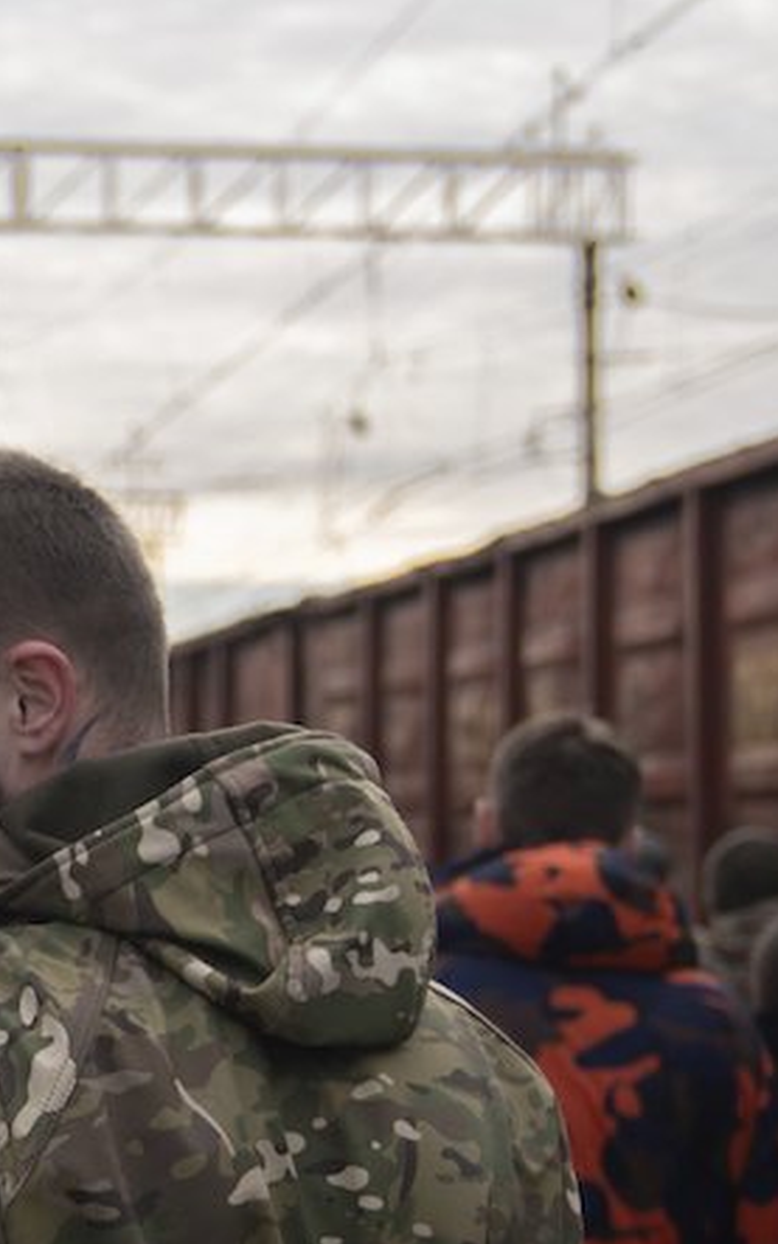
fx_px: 3629
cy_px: 1084
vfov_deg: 19.2
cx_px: -199
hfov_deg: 11.9
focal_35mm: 107
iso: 125
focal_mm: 31
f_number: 2.8
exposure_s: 1/1000
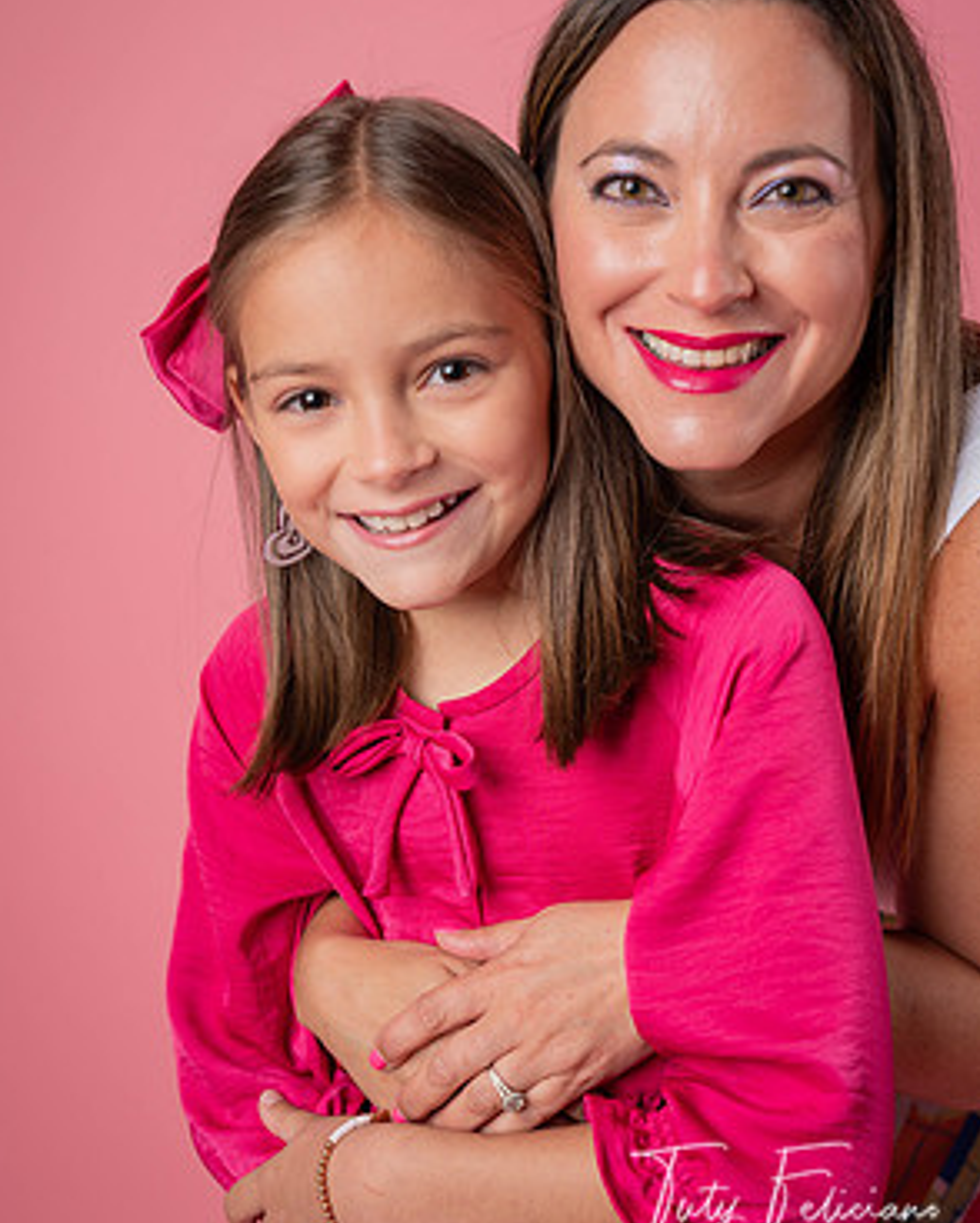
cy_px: 563
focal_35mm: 61
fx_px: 2210
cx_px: 490
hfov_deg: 25.0
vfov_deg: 30.9
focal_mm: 53
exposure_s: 1/125
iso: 64
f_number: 4.5
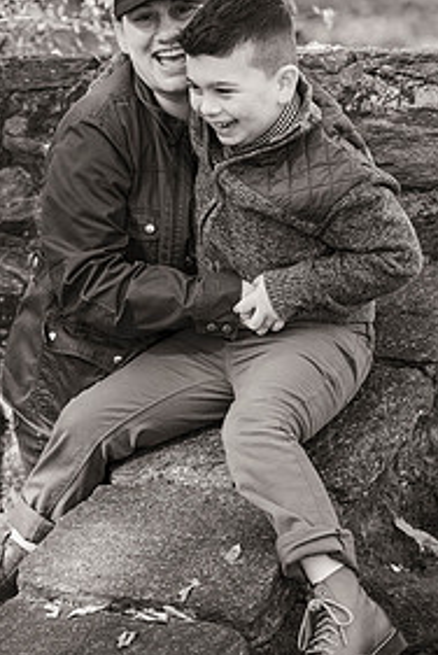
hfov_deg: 8.2
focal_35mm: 168
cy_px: 186
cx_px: 217
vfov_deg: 12.2
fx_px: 3058
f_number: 3.5
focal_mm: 105
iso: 320
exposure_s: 1/200
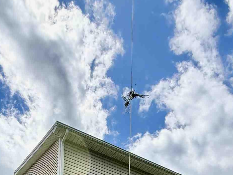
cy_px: 280
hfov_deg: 41.2
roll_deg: -0.4
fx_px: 310
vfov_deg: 23.4
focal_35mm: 46
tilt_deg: +17.5
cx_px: 113
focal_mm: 2.22
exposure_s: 1/1534
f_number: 2.2
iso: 50
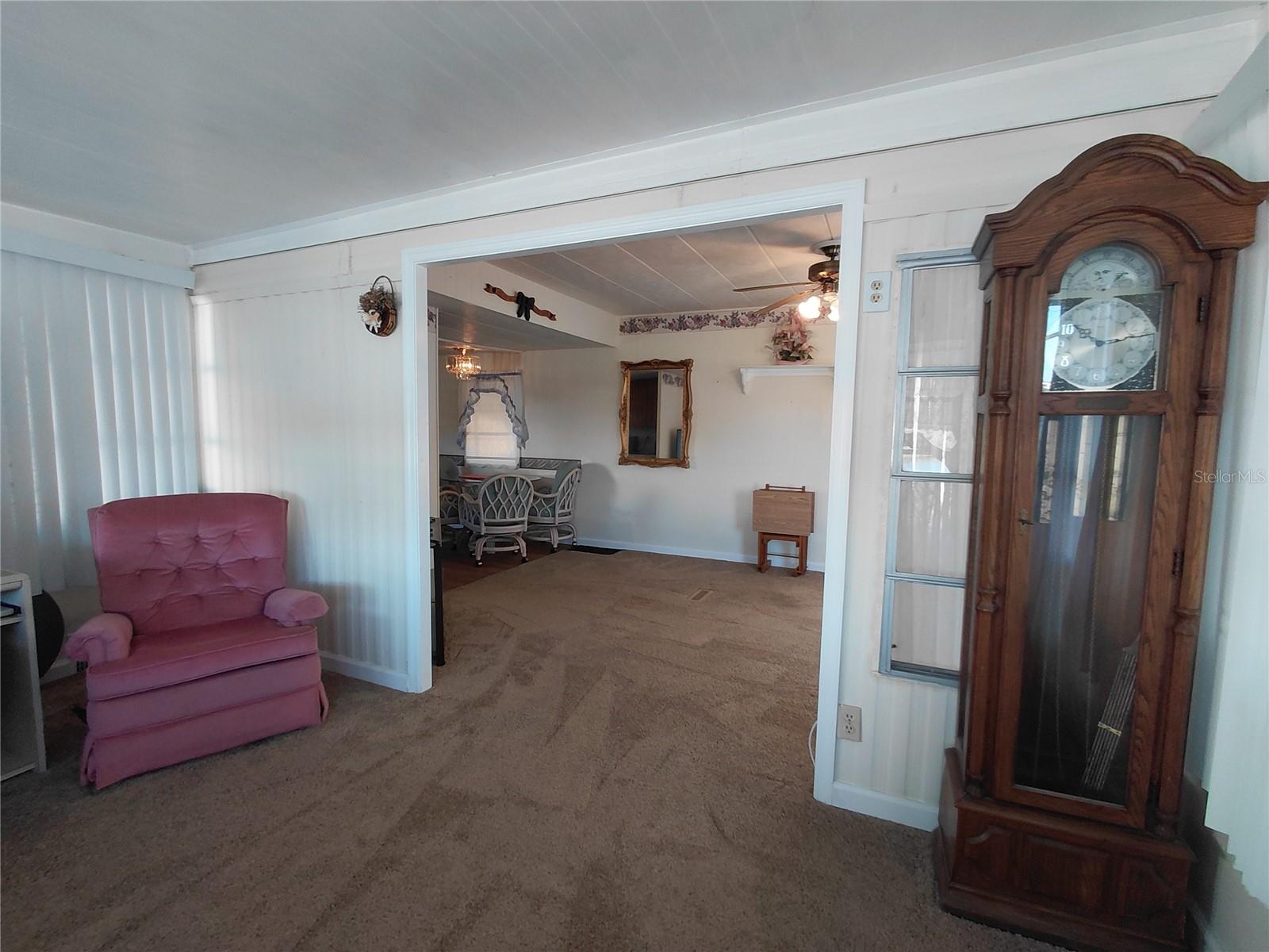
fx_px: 587
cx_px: 634
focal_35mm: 16
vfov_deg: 78.1
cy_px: 476
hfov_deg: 94.5
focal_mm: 1.64
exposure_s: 1/60
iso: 64
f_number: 2.2
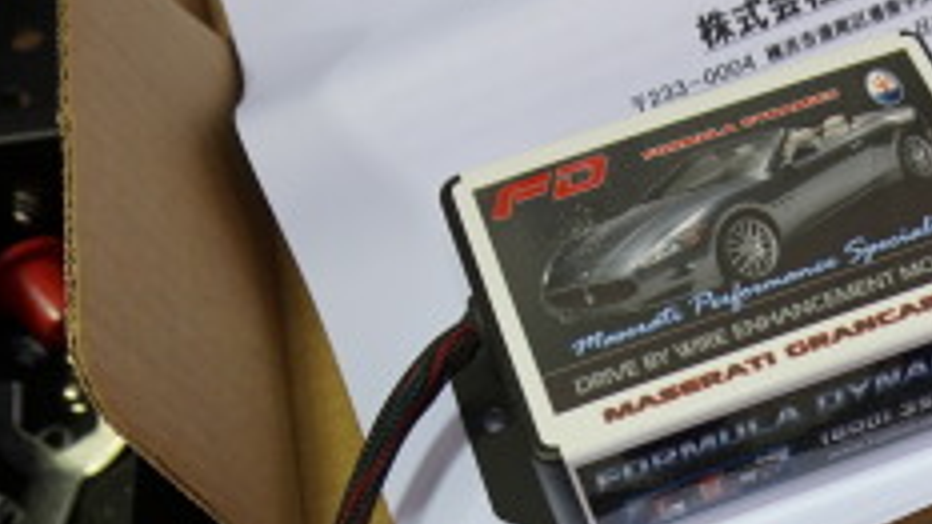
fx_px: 1408
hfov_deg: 34.8
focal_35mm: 57
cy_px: 652
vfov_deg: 19.6
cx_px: 816
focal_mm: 16
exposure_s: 1/60
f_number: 4
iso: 400
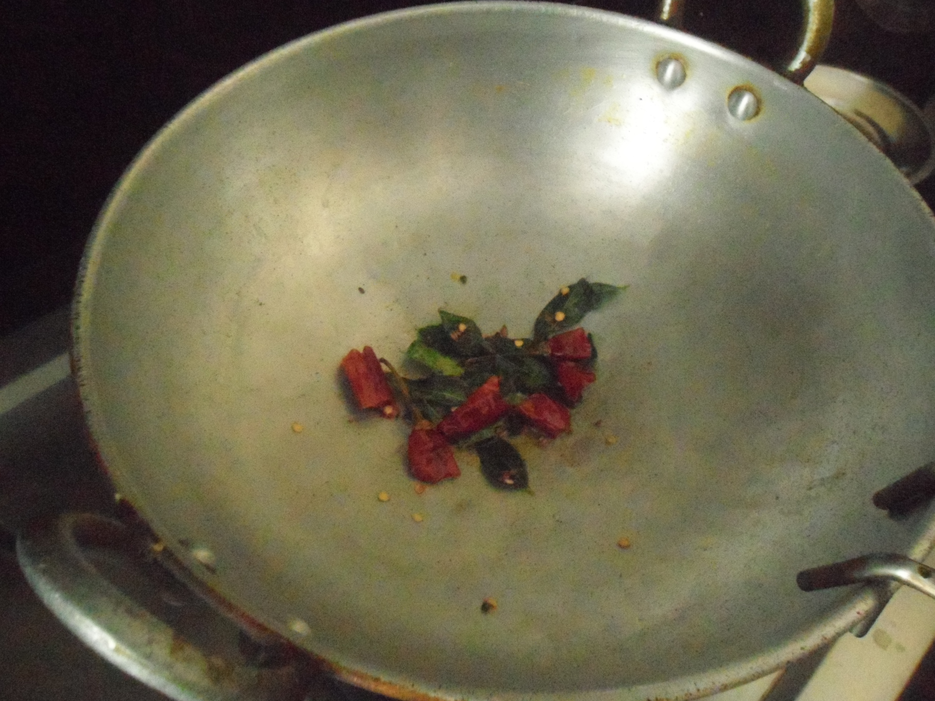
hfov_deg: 65.3
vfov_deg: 51.4
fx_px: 729
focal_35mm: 27
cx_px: 468
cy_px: 350
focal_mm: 4.9
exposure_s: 1/30
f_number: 3.5
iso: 3200
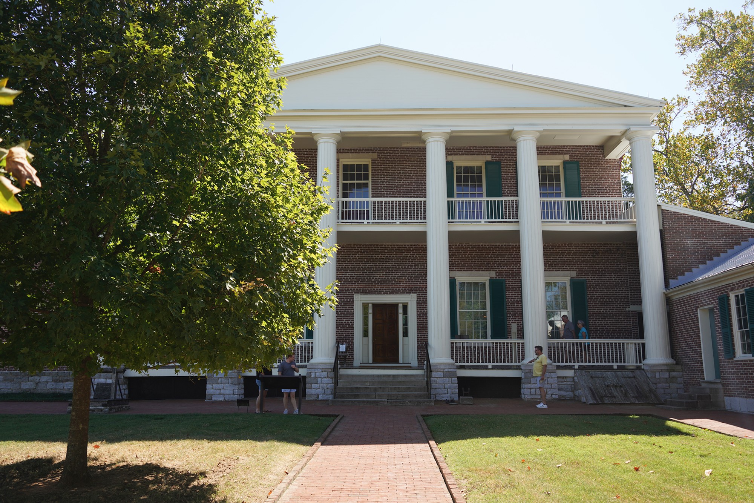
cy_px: 252
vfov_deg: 45.0
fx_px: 607
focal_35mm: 29
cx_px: 377
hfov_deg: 63.7
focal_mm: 29
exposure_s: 1/100
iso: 100
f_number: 4.5
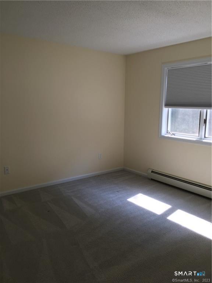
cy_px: 142
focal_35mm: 29
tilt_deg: -8.5
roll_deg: -0.2
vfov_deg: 61.7
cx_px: 106
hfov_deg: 48.2
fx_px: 237
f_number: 2.2
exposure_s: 1/40
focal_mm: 4.15
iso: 25
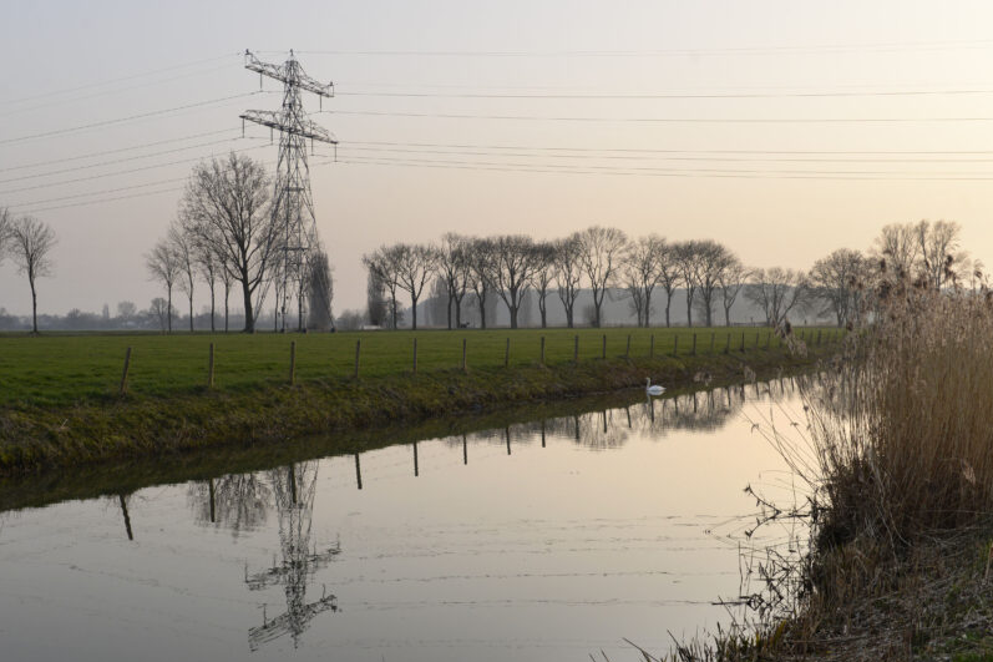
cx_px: 437
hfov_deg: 43.5
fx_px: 1241
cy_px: 335
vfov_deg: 29.9
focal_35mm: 45
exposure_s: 1/320
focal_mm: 35
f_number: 9
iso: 400
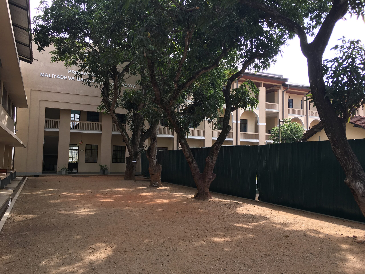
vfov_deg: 48.2
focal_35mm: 29
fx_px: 306
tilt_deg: +2.9
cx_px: 182
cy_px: 137
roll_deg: -0.4
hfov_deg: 61.7
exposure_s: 1/361
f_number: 2.2
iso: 25
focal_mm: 4.15
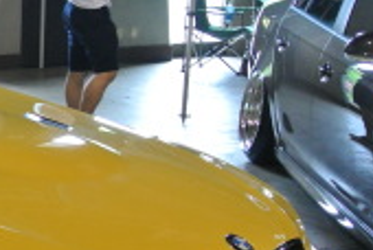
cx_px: -202
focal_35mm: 112
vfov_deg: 12.1
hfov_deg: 16.5
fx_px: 1162
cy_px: 263
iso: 800
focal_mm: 13.6
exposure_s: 1/50
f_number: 4
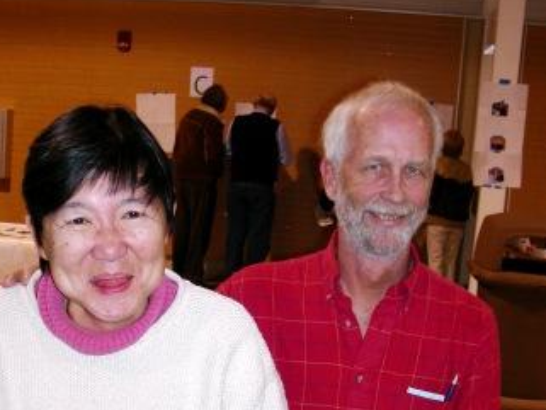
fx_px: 836
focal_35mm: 53
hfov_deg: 36.1
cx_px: 245
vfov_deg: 27.4
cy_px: 274
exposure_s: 1/60.1
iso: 50
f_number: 3.5
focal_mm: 6.3
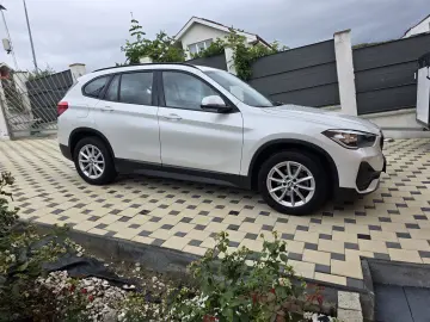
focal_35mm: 23
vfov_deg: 58.9
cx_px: 215
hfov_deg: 73.9
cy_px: 161
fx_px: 286
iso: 80
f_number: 1.7
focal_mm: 6.3
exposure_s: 1/1546
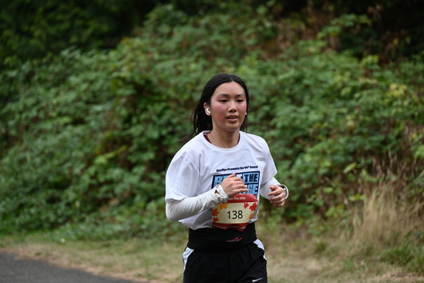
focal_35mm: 200
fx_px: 2356
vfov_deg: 6.9
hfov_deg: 10.3
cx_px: 212
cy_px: 142
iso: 400
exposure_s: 1/500
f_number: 6.3
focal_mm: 200
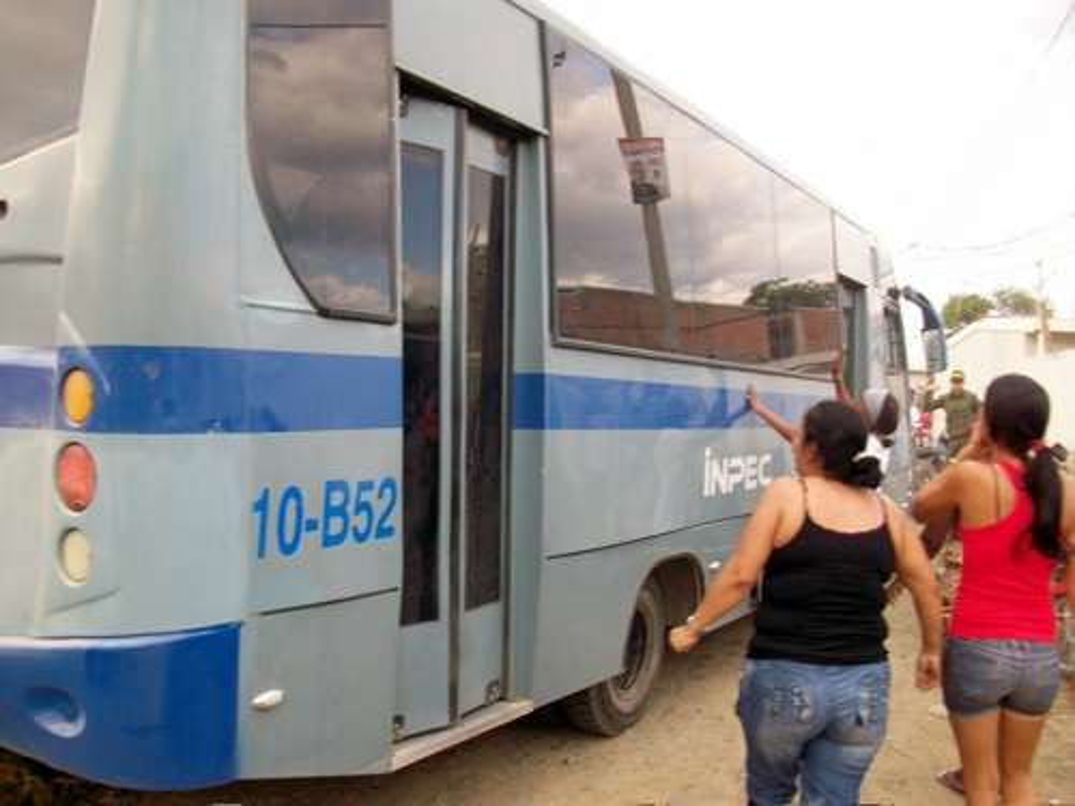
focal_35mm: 32
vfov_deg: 44.2
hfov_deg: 56.8
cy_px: 403
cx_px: 538
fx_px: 994
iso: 64
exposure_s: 1/100
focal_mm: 5.7
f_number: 2.8
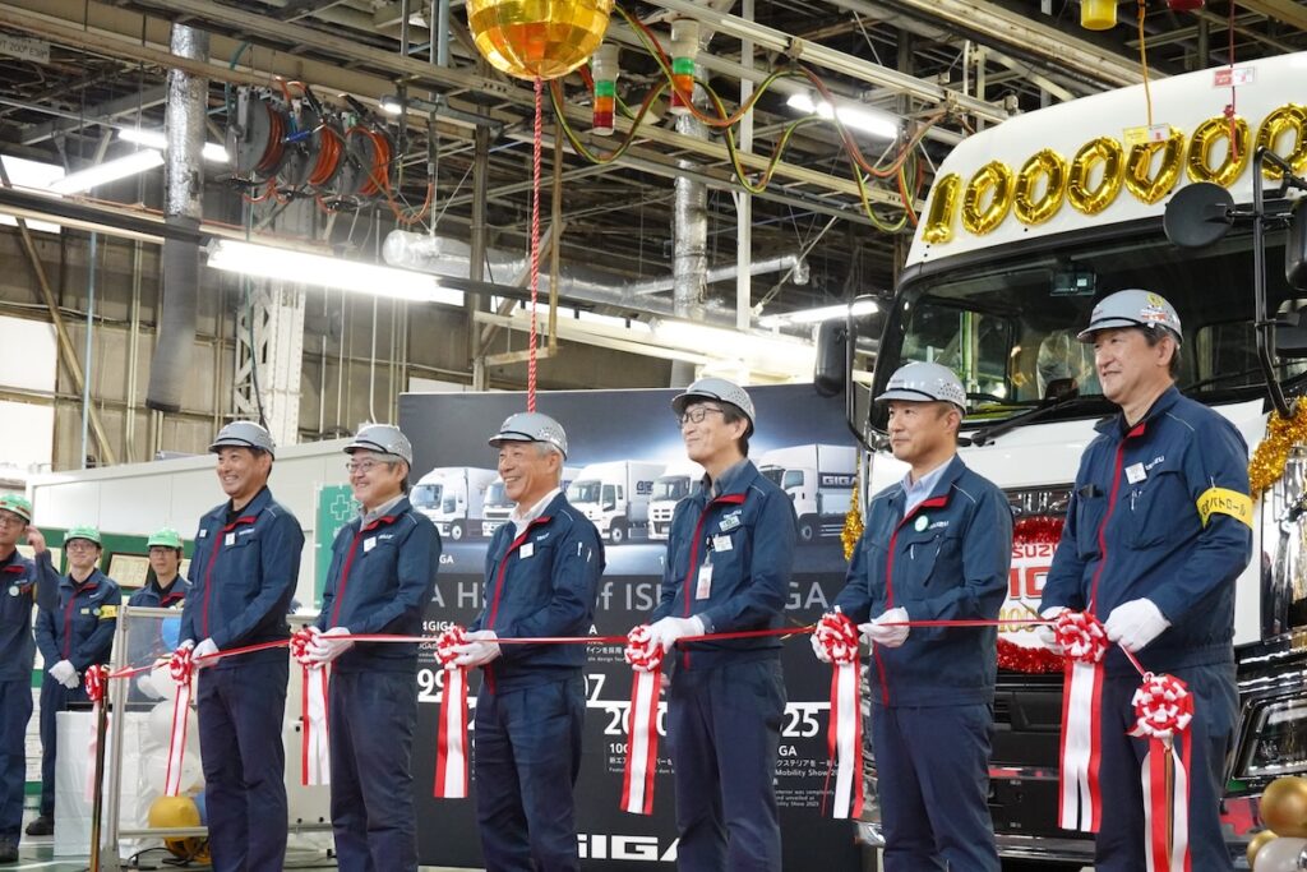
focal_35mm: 61
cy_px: 436
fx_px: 2215
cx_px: 654
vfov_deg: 22.3
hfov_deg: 32.9
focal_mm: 22.46
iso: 2500
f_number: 4
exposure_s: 1/60
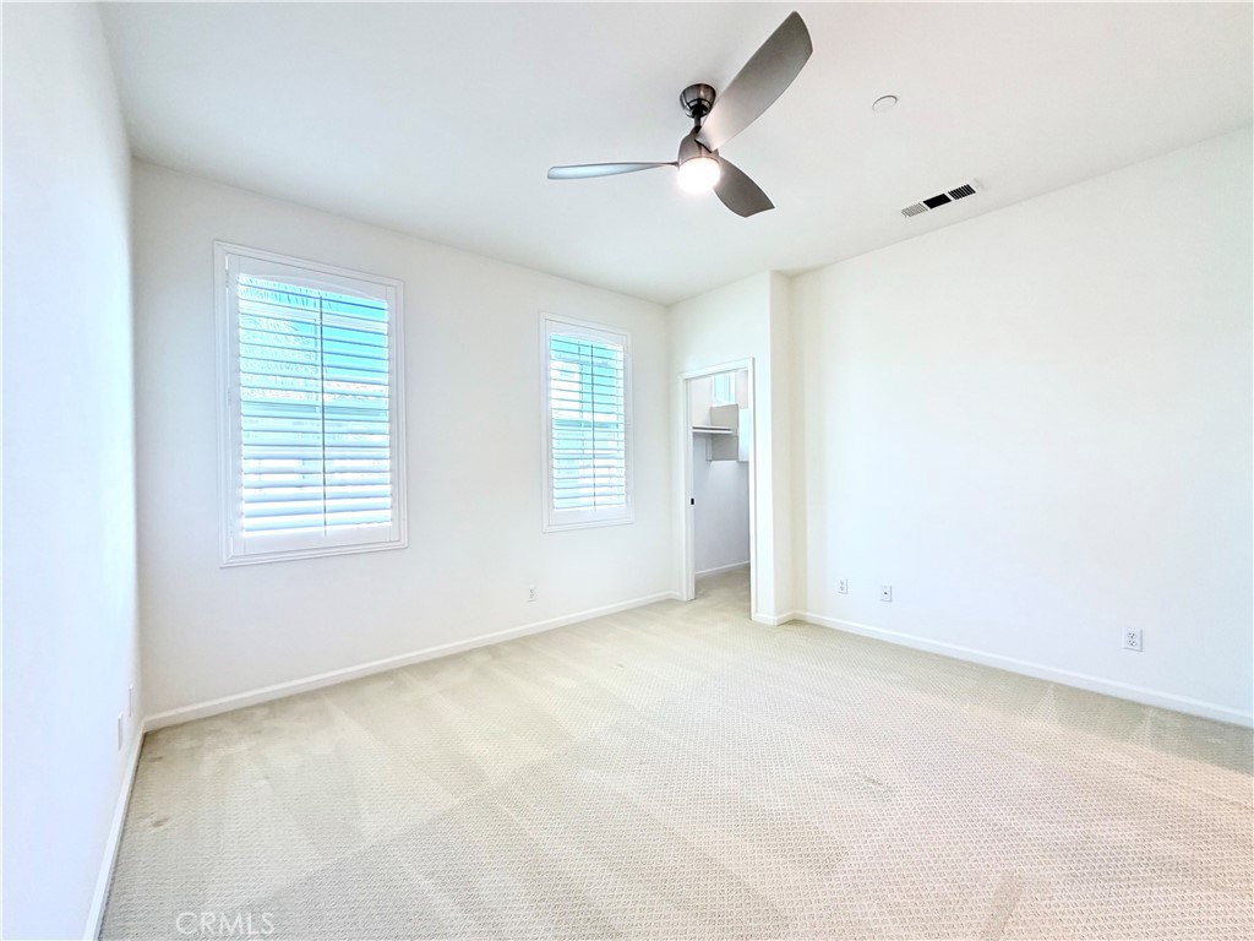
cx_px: 627
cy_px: 470
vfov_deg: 85.7
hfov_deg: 102.1
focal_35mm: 14
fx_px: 507
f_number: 2.2
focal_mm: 2.22
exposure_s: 1/60
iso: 160
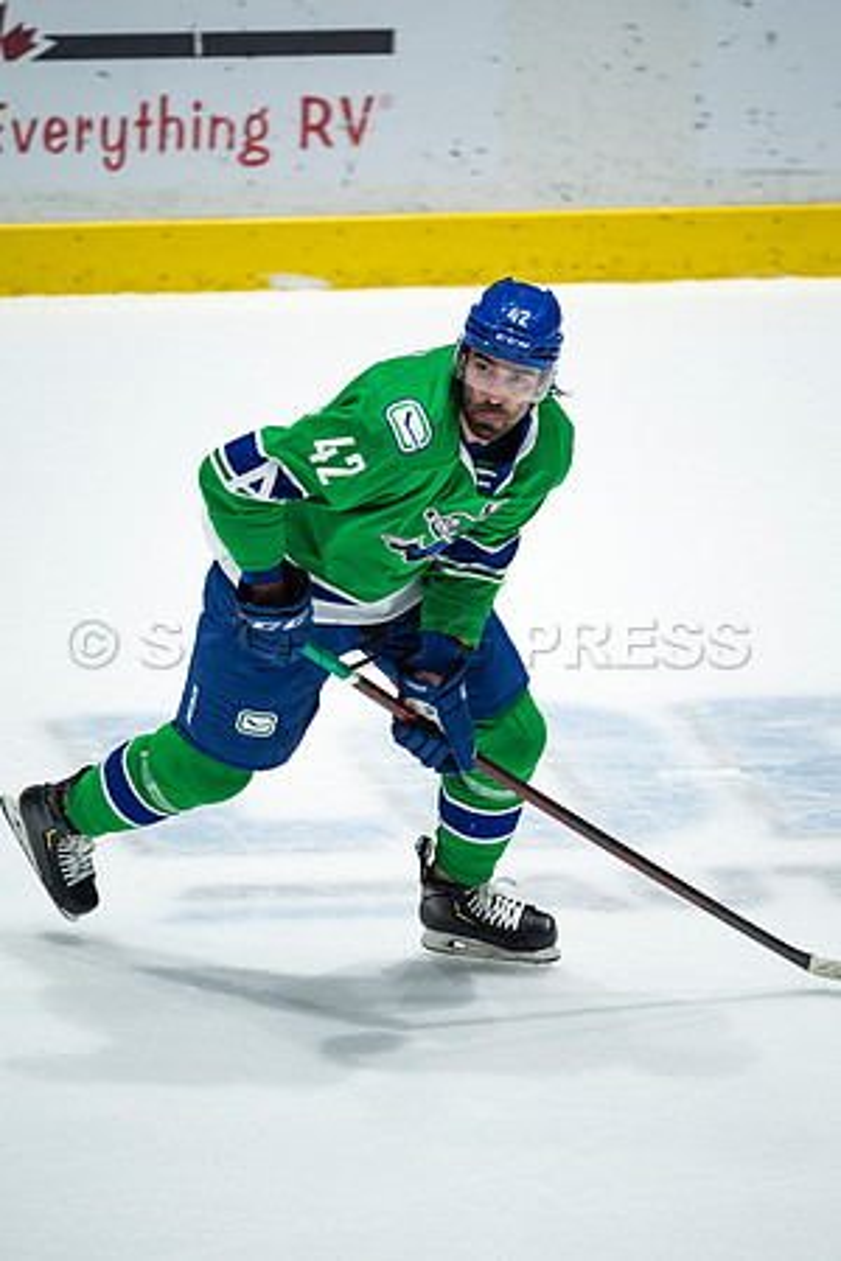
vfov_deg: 3.4
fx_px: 21023
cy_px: 630
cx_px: 420
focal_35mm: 600
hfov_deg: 2.3
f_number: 4
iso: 2000
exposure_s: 1/1000
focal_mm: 600
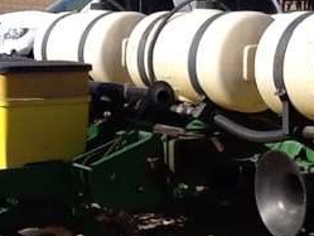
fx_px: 871
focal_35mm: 96
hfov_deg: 19.9
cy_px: 127
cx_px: 306
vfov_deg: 15.4
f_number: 2.4
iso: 40
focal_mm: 2.03
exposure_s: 1/1337
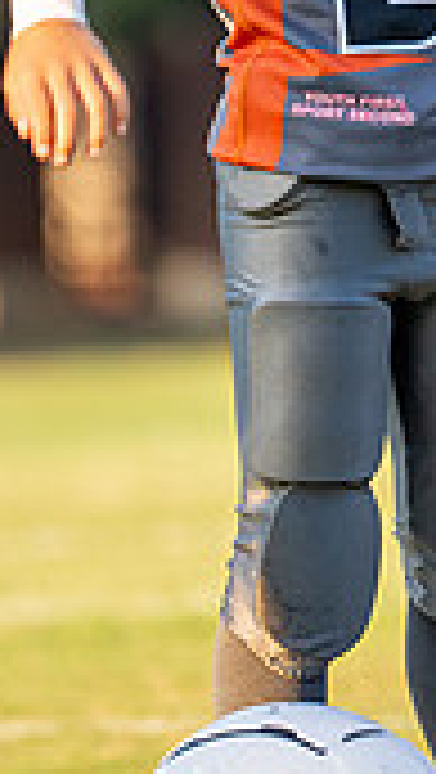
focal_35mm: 694
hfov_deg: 1.8
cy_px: -165
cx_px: 515
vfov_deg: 3.1
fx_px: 14236
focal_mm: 178
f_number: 2.8
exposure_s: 1/1600
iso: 400
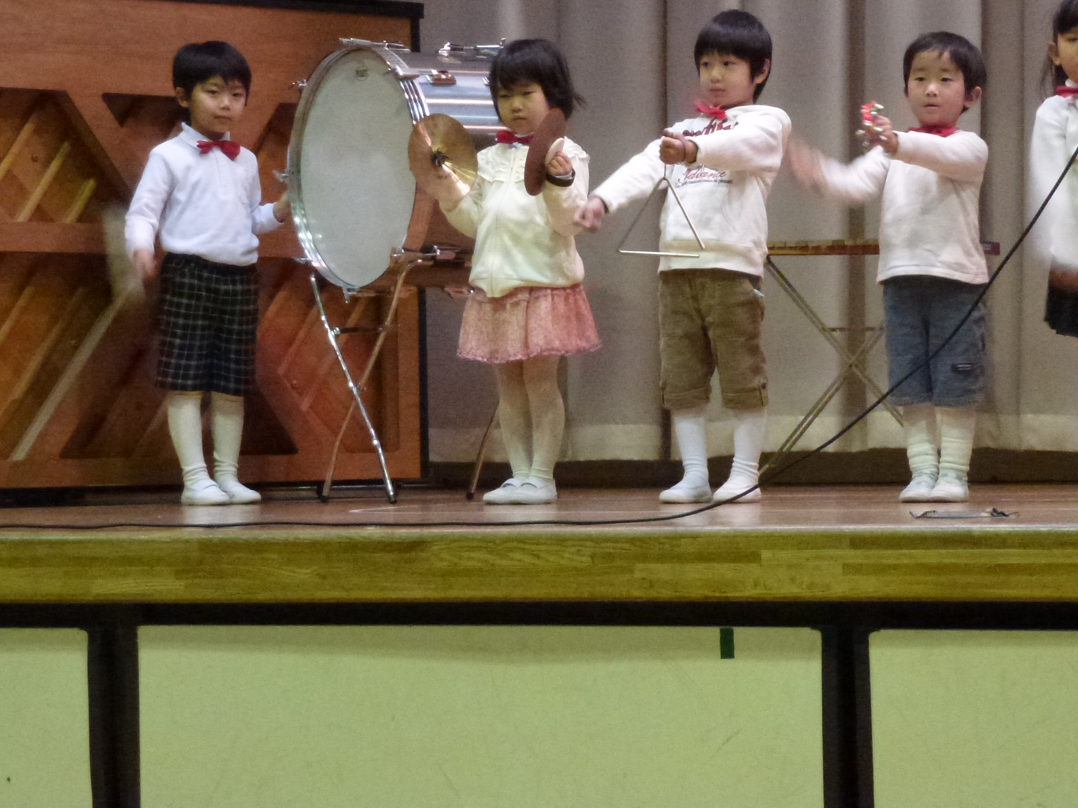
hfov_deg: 16.5
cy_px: 442
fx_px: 3706
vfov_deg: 12.4
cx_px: 661
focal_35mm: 119
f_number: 4.8
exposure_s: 1/20
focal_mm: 14.8
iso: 800
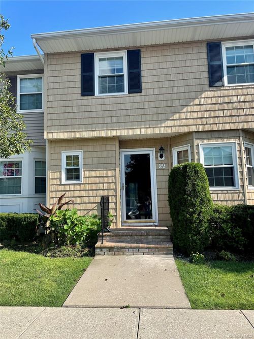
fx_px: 254
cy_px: 170
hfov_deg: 53.0
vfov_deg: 67.3
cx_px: 127
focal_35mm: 26
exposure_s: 1/2564
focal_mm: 4.2
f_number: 1.6
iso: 50
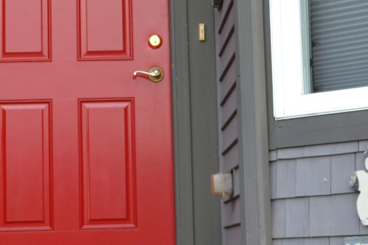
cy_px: 35
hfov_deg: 17.6
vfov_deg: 11.8
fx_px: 1186
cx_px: 205
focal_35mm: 116
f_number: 5.6
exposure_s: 1/125
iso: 200
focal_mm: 24
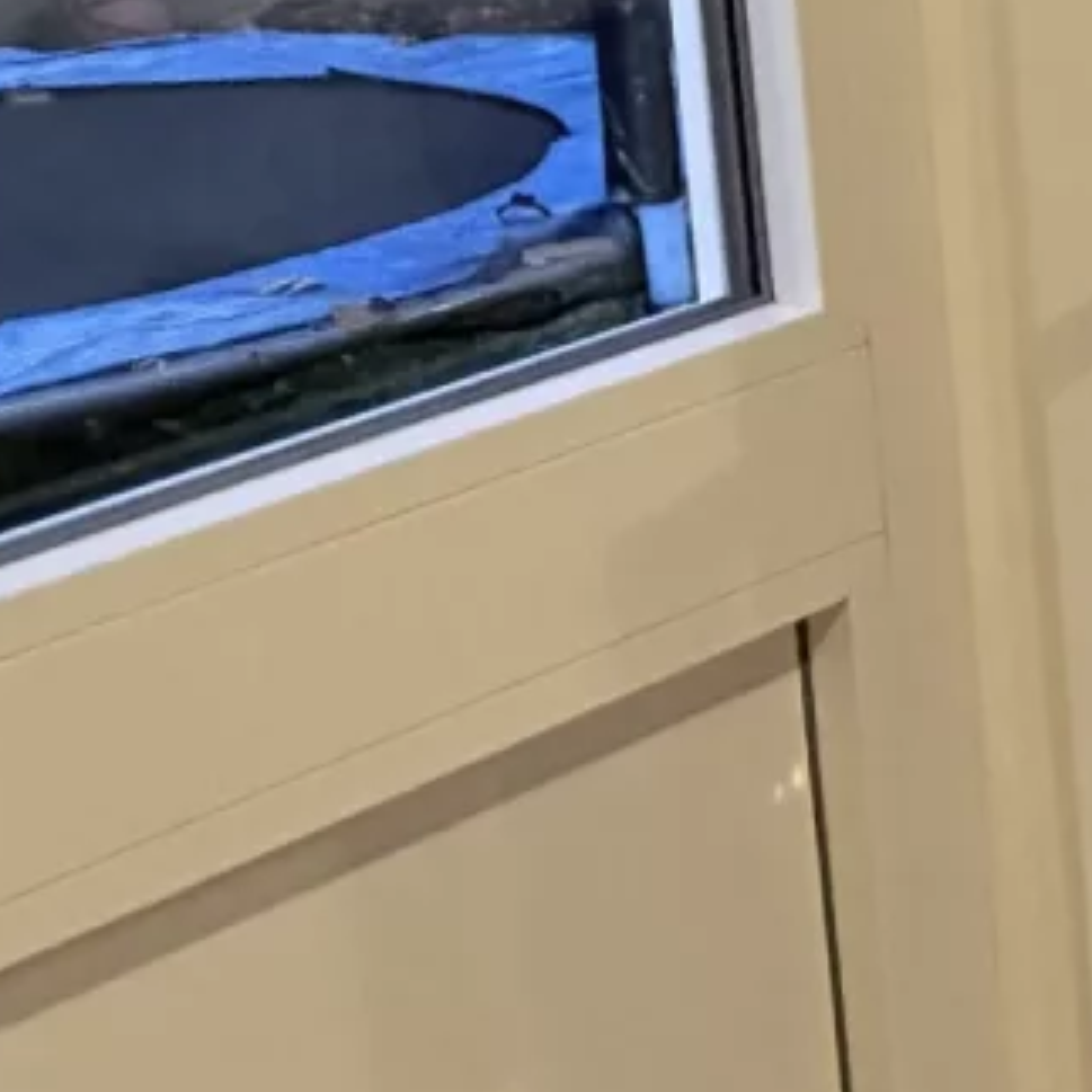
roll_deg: +1.0
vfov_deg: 16.0
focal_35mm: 105
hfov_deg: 12.8
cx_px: 2600
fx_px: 3747
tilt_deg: -7.3
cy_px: -156
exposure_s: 1/30
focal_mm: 6.76
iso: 800
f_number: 1.78
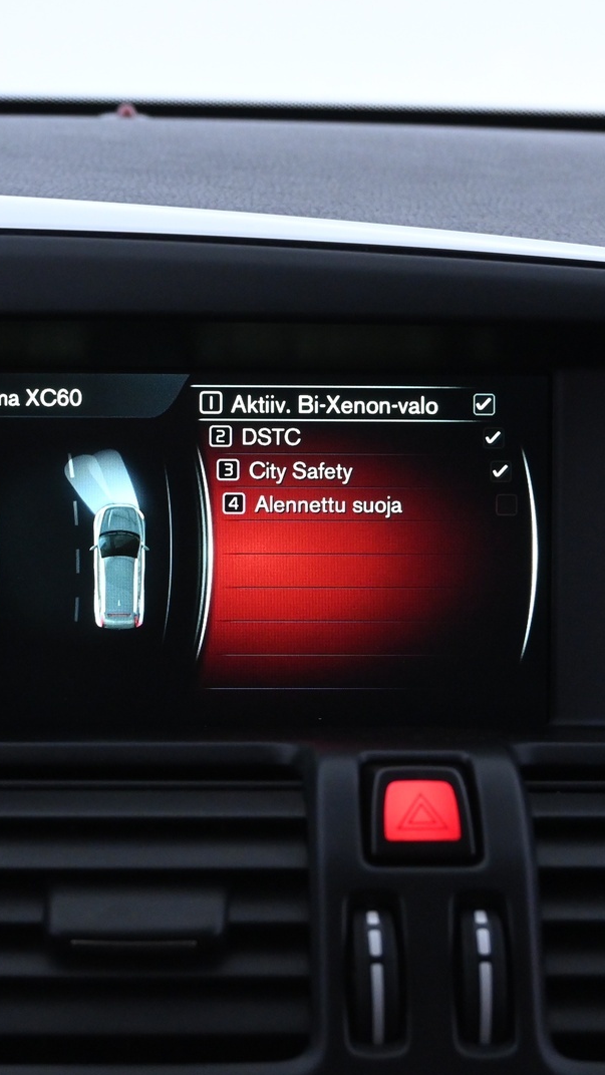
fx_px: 1626
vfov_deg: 36.6
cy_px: 539
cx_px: 270
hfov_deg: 21.1
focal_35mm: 57
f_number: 4.5
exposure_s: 1/40
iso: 2500
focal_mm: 24
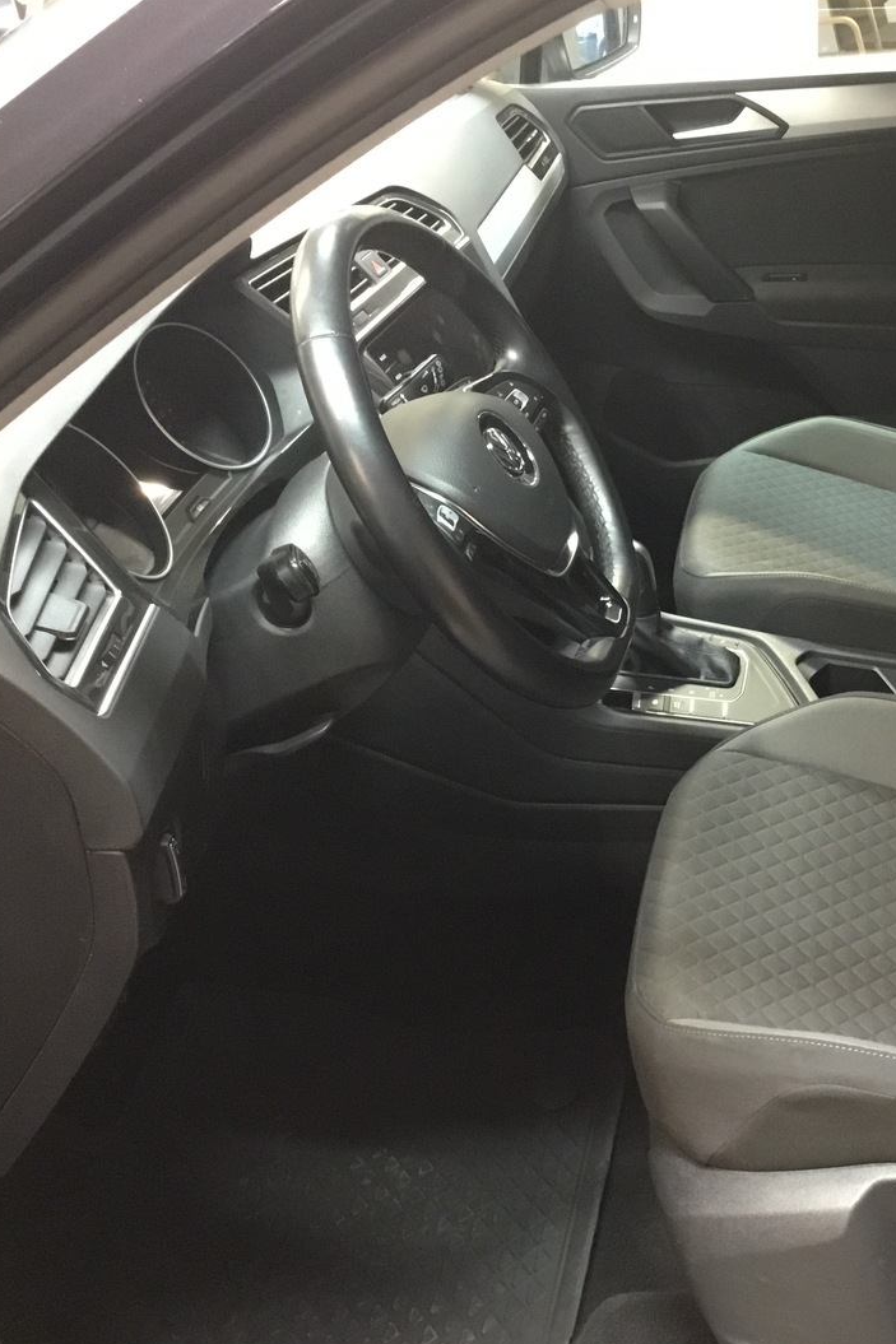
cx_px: 738
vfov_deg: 44.5
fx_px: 1643
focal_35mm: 44
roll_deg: +2.3
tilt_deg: -30.3
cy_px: 664
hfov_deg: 29.7
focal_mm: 3.3
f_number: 2.4
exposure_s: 1/17
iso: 400
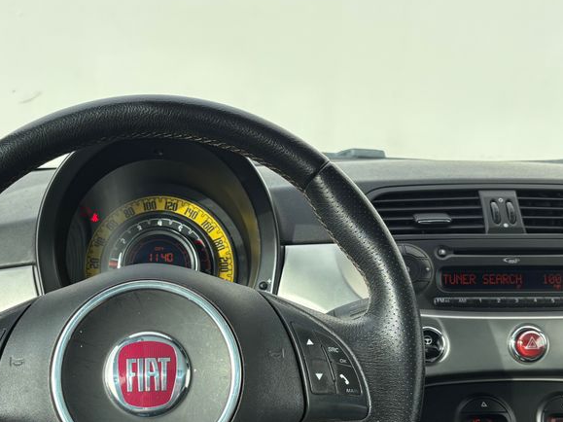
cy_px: 285
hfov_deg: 40.9
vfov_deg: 31.2
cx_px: 202
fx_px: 748
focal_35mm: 46
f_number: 1.6
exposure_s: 1/895
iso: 50
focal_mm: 5.96
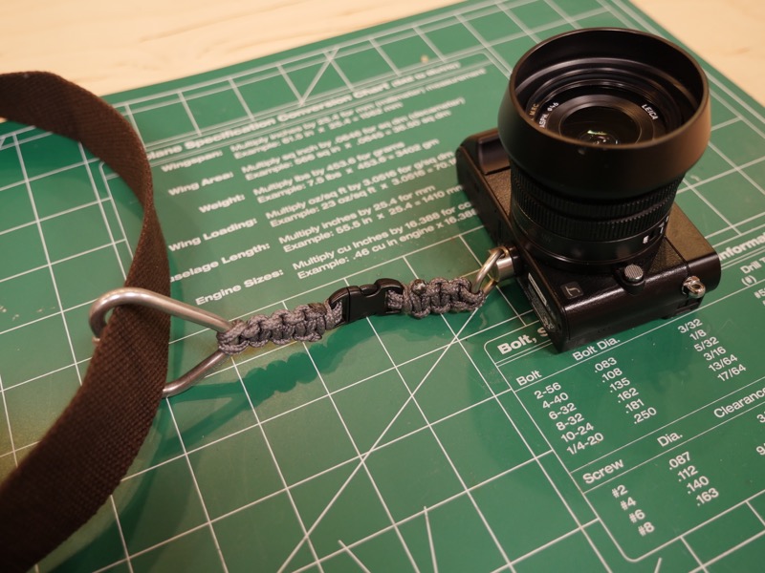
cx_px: 382
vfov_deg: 41.8
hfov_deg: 54.0
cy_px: 286
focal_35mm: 34
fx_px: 751
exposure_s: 1/60
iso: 400
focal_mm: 17
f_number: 2.8
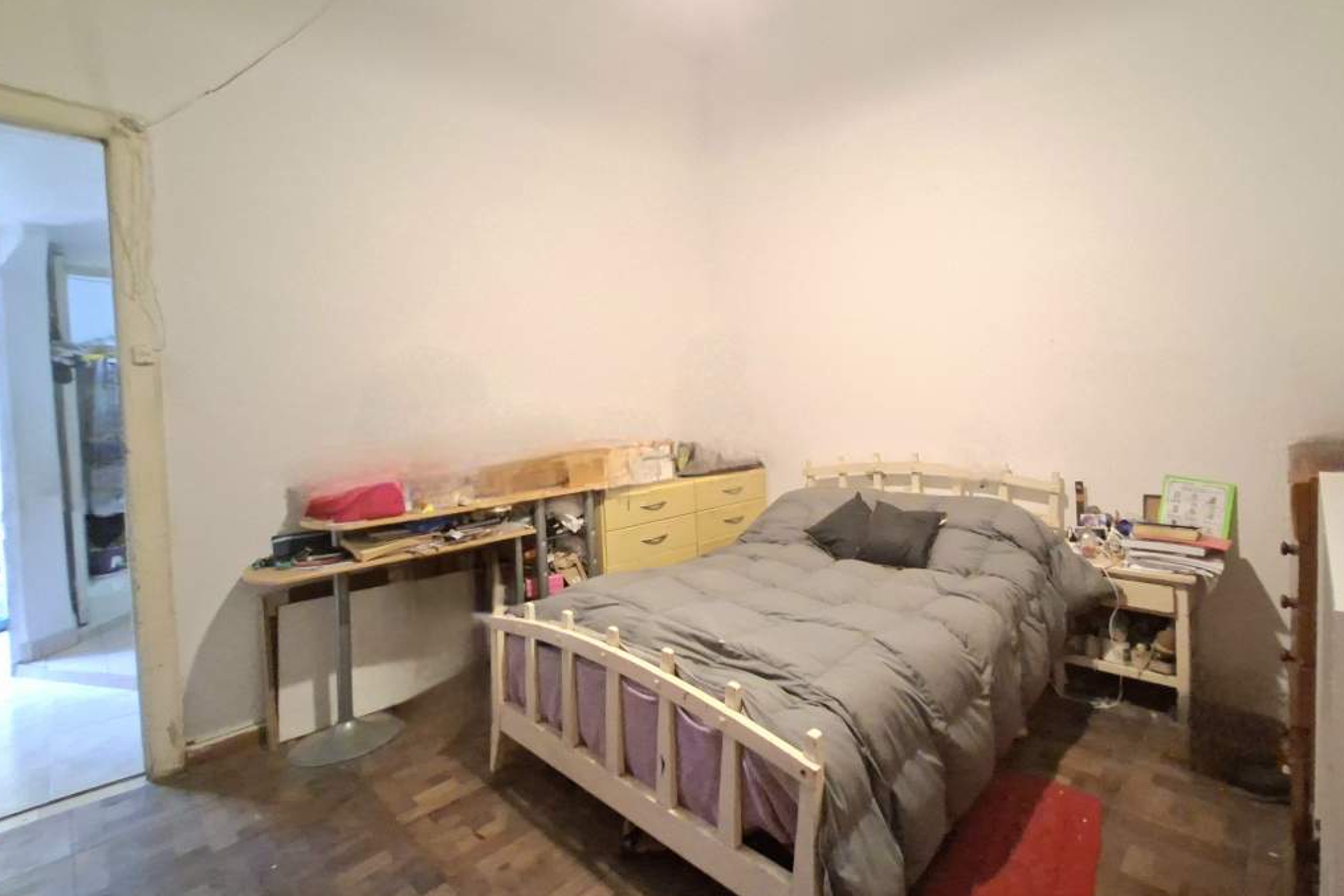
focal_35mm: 16
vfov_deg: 73.5
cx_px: 778
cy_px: 400
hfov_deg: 95.9
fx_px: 597
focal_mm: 1.74
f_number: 2.2
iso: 800
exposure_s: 1/10
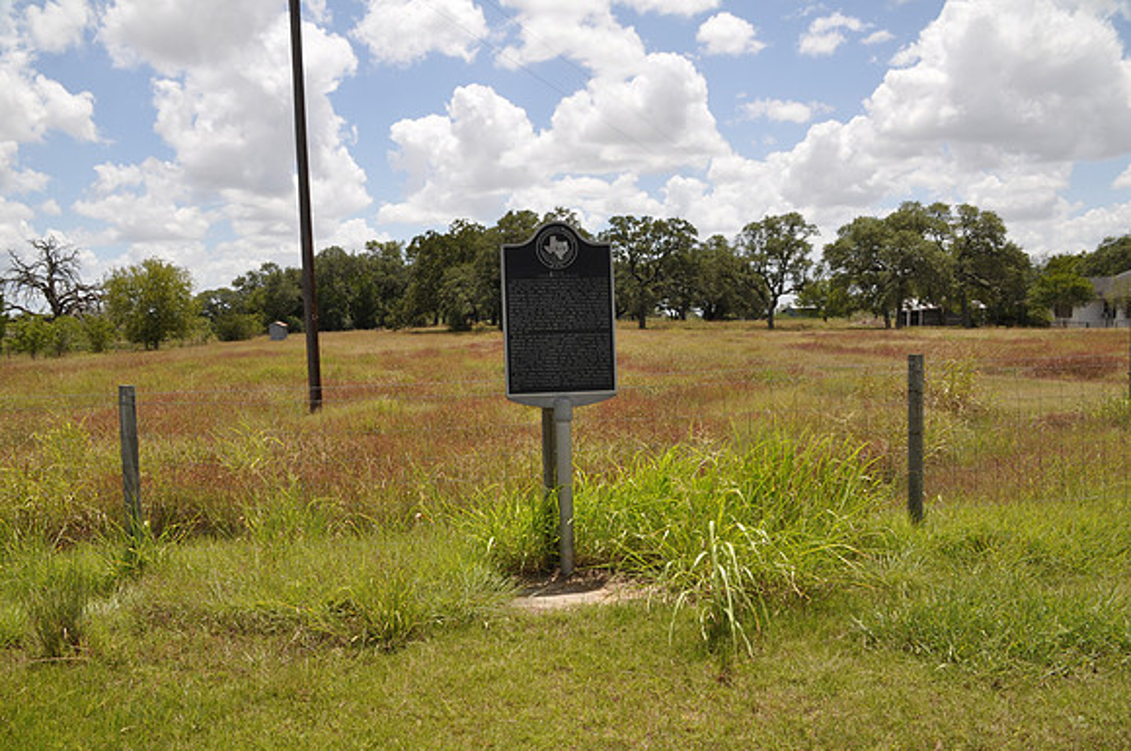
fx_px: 847
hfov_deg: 67.5
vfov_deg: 47.8
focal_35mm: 27
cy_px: 376
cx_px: 566
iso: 200
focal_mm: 18
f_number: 13
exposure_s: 1/160
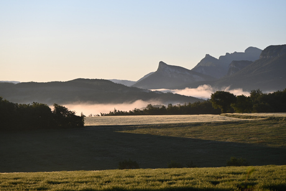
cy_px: 96
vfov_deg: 10.2
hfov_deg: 15.2
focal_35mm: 135
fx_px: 1073
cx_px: 143
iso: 450
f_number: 6.3
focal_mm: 135
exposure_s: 1/1000
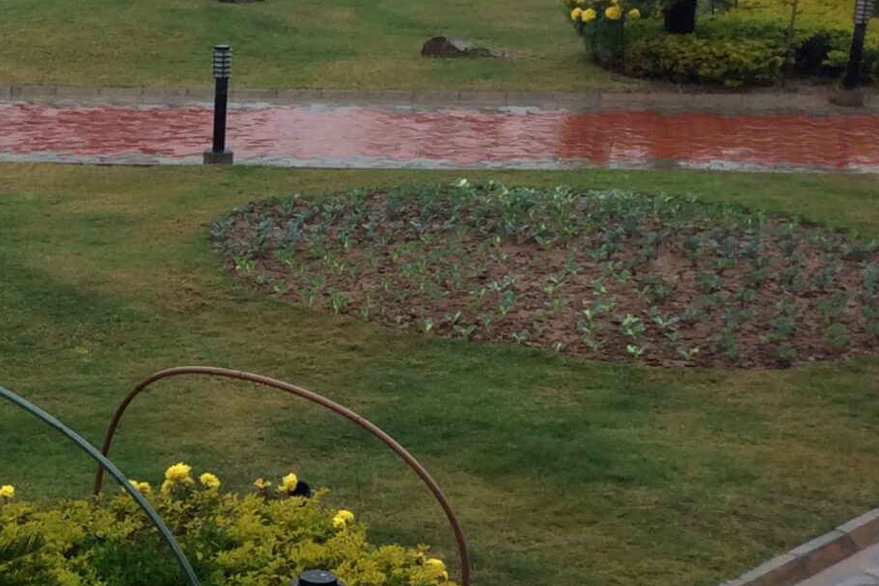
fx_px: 2271
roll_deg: +0.2
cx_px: -44
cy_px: 440
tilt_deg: -15.7
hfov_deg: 21.0
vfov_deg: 14.6
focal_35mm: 93
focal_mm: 3.3
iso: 32
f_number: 2.4
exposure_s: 1/142
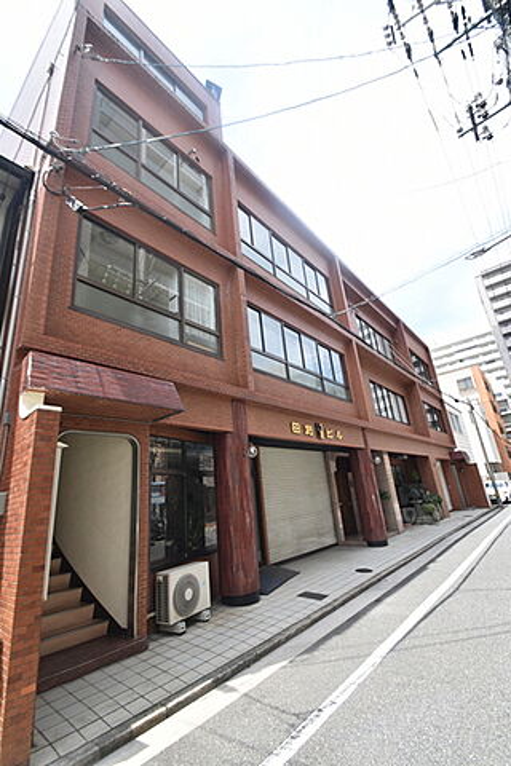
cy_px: 383
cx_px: 256
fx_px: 319
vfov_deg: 100.4
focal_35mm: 15
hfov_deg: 77.3
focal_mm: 10
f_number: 6.3
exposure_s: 1/250
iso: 200
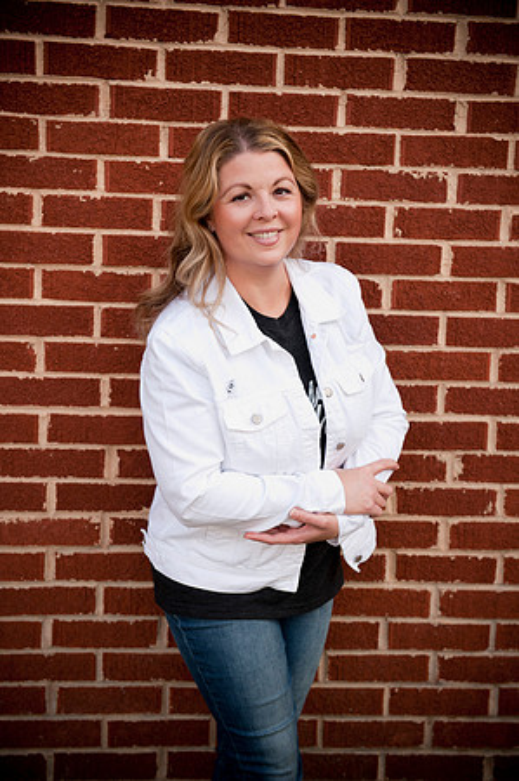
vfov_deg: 34.5
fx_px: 1257
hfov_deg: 23.3
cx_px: 260
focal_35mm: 58
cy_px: 390
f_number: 4
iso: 125
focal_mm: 58
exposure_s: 1/160
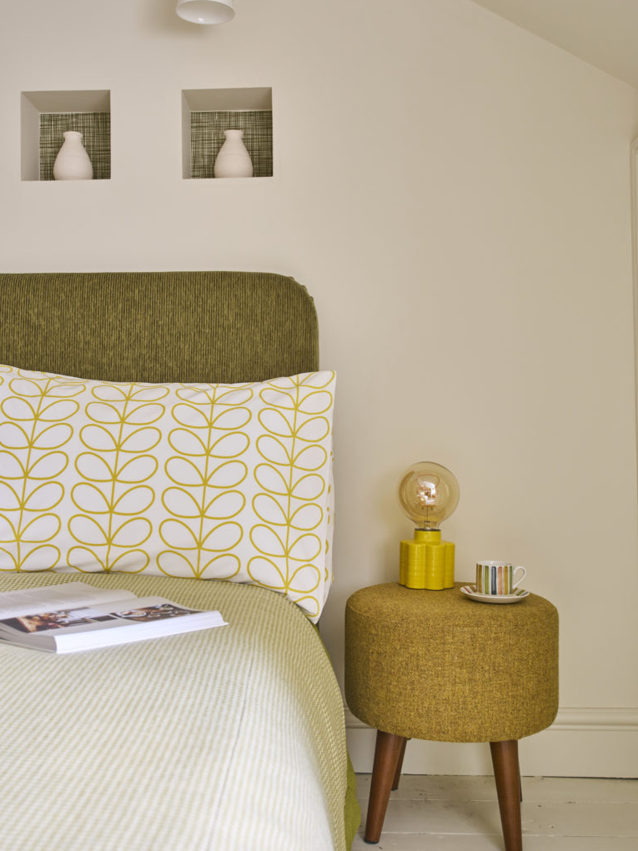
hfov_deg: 37.7
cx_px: 319
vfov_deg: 49.0
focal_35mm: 38
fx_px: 934
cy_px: 416
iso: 125
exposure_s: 1/2
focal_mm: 35
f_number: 5.6
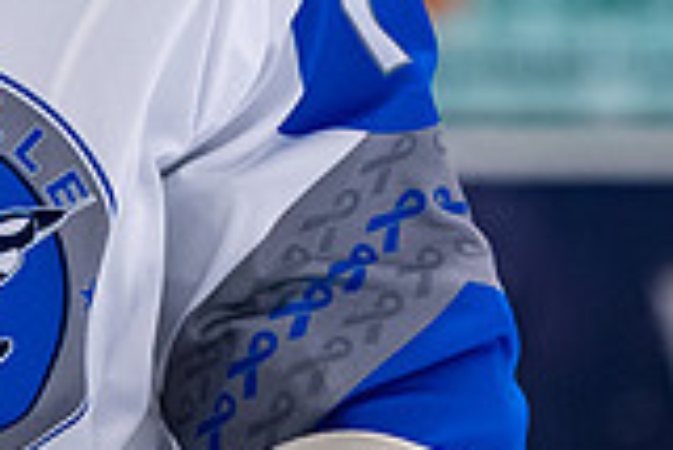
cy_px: -292
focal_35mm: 974
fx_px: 18224
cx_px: -181
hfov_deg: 2.1
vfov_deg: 1.4
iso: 2000
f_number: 3.2
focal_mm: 175
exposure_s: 1/800
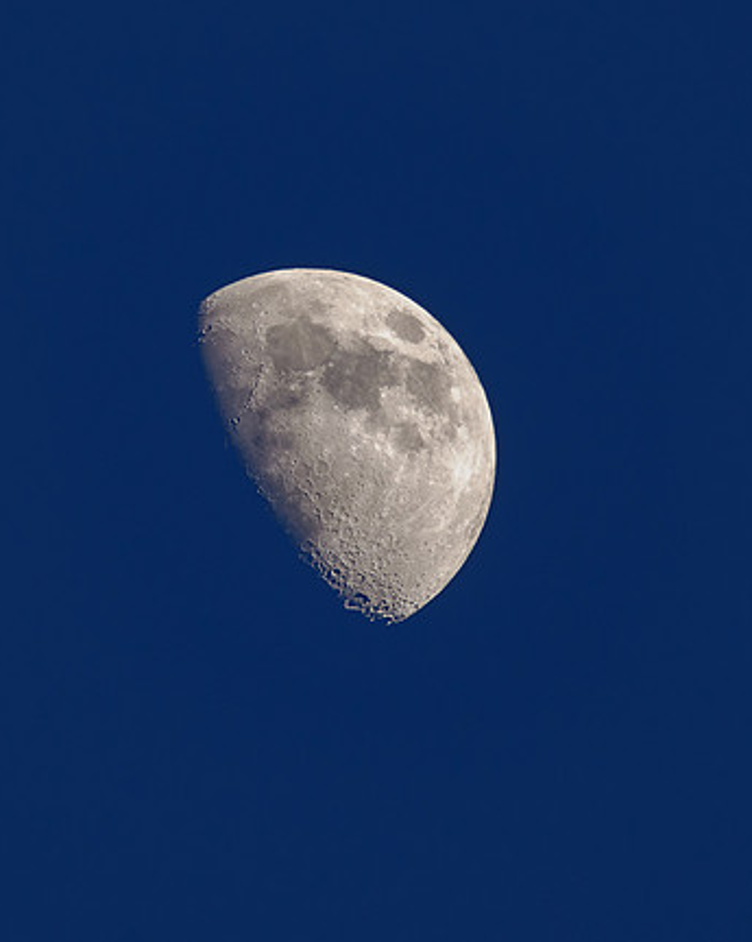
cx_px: 236
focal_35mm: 1573
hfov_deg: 1.0
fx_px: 43808
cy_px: 270
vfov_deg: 1.2
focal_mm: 420
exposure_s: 1/100
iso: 200
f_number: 5.6
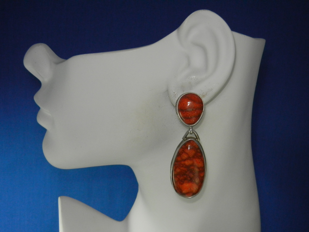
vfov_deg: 32.2
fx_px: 402
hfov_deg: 42.1
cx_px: 154
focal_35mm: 45
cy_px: 116
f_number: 7.6
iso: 672
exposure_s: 1/30
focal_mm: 8.1
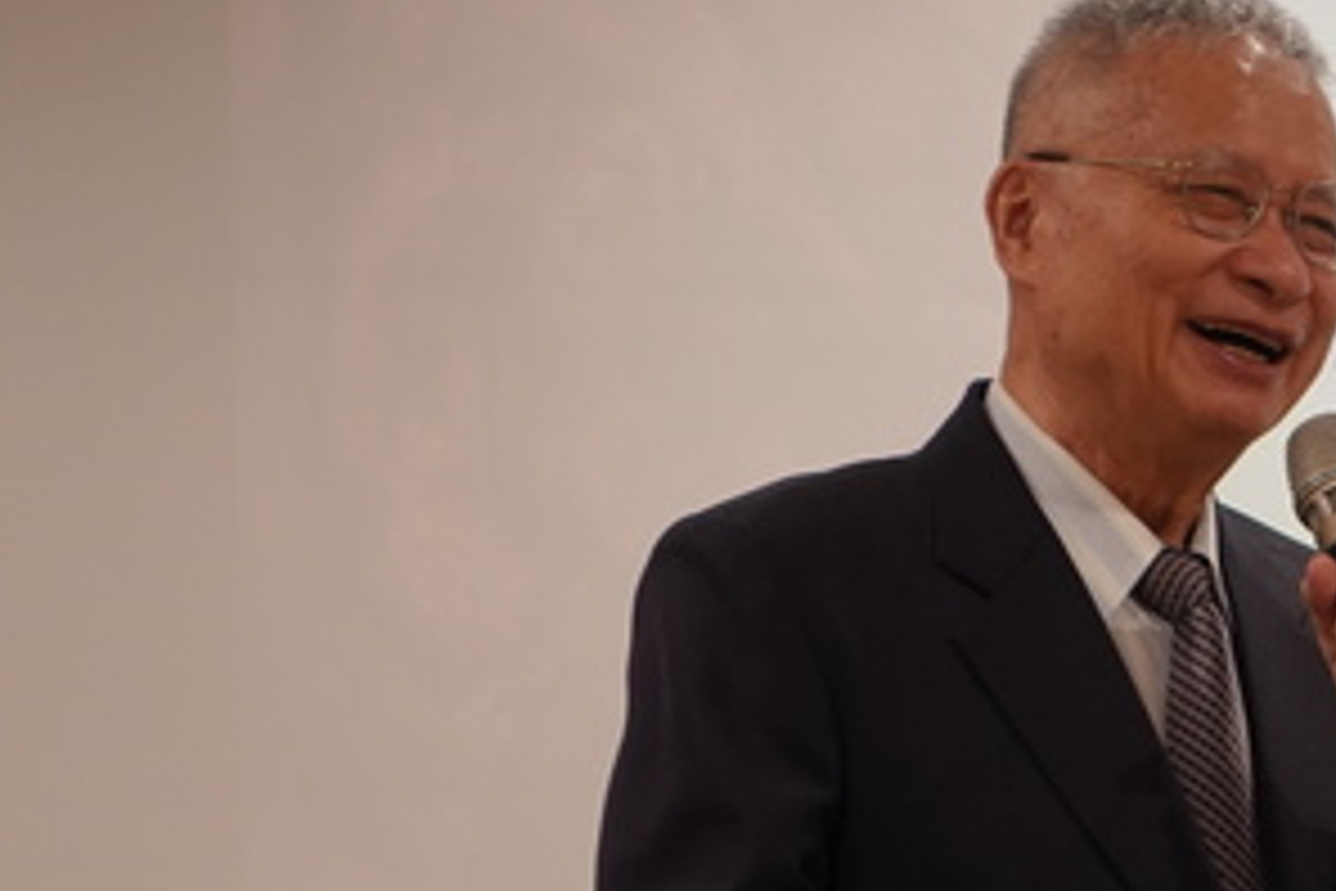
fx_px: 6123
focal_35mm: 165
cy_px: 718
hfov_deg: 12.3
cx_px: 1372
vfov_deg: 8.3
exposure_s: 1/80
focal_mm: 25.7
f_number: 2.8
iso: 400
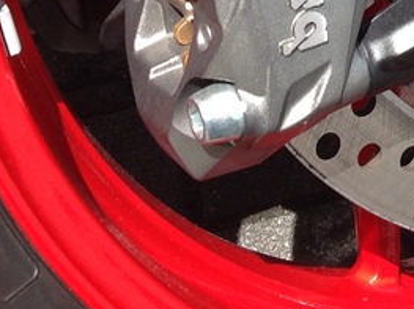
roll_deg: +1.3
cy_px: -246
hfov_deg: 14.3
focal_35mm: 133
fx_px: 1587
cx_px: 528
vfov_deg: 10.5
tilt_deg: -34.3
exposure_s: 1/630
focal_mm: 4.28
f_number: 2.4
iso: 50
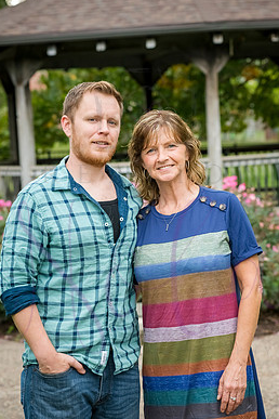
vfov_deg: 16.8
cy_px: 212
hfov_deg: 11.2
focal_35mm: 122
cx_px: 149
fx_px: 1418
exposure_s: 1/250
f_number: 6.3
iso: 1250
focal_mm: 105
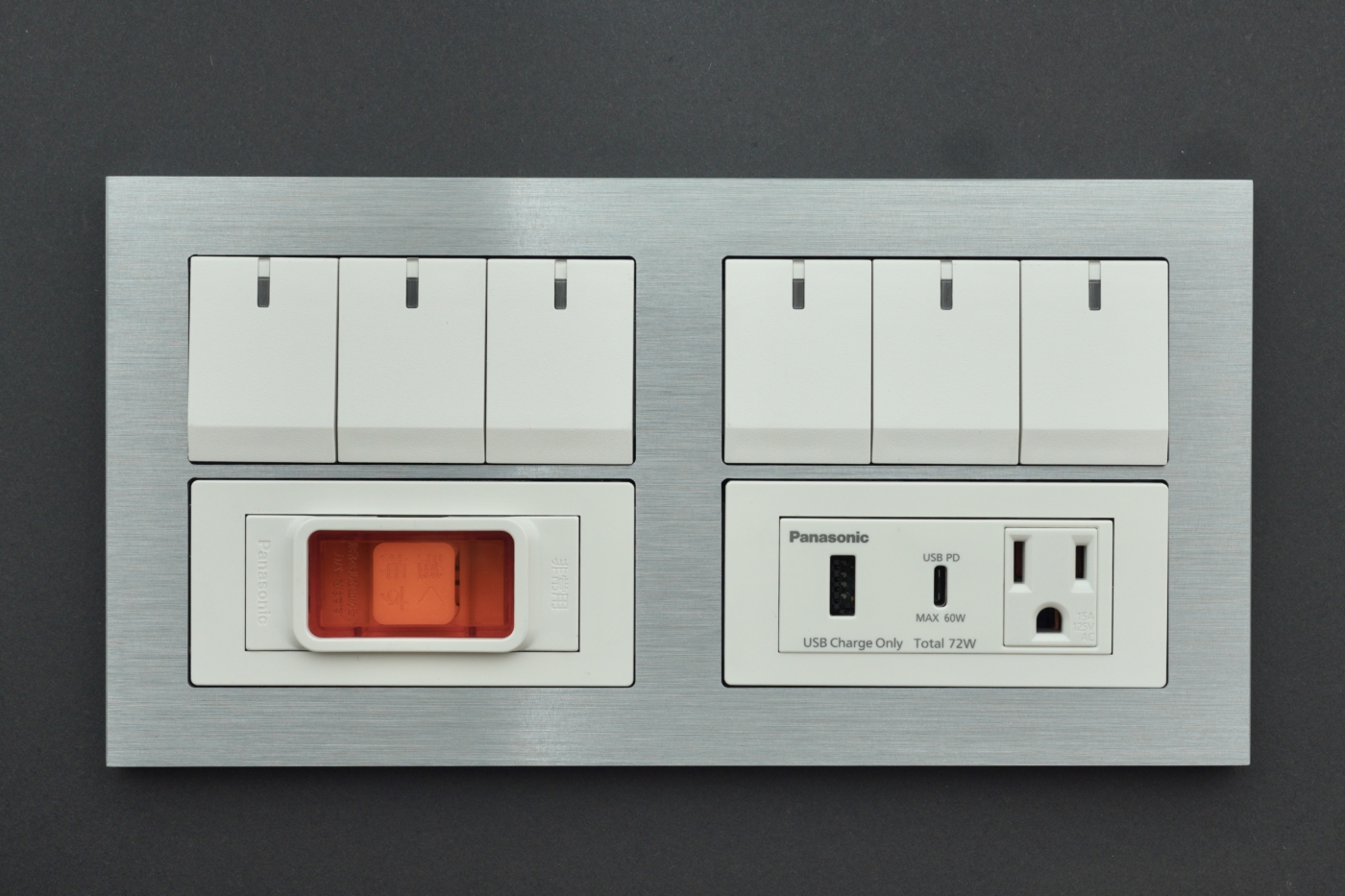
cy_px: 448
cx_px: 672
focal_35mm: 52
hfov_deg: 37.9
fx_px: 1961
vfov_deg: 25.7
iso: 160
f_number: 5.6
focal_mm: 35
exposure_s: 1/60
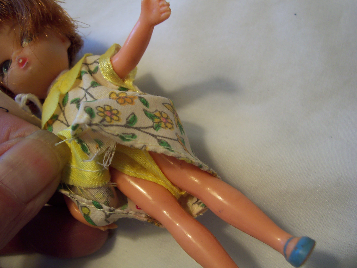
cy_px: 134
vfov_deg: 38.7
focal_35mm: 37
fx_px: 382
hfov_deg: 50.1
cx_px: 178
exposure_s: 1/60
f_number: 2.8
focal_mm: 5.6
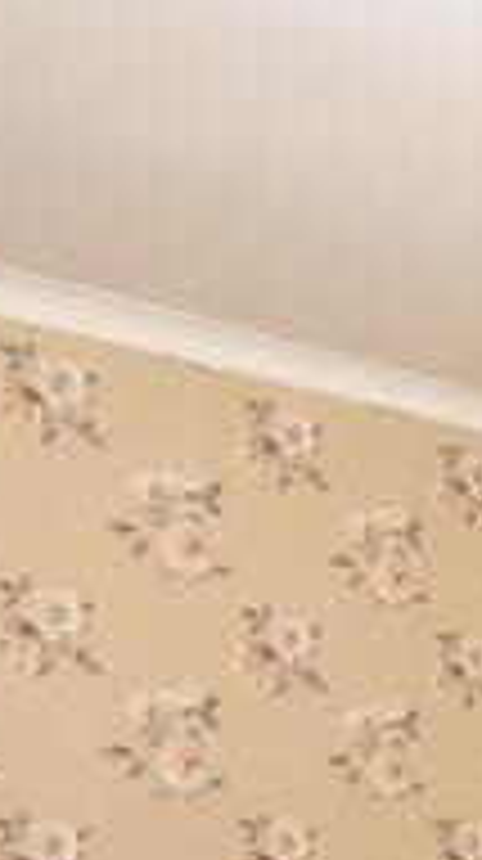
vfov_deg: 35.9
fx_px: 1231
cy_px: 795
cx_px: 905
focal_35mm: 54
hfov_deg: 17.4
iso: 400
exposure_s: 1/160
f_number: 6.3
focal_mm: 10
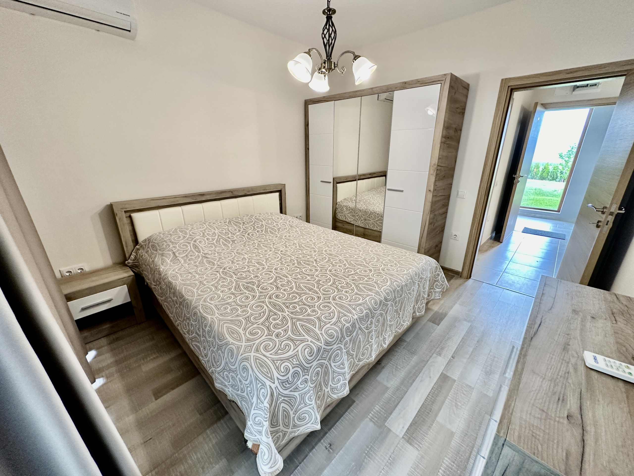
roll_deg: +0.1
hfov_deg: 102.1
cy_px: 238
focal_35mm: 14
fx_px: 256
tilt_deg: -18.5
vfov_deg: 85.7
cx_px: 317
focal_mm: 2.22
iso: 200
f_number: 2.2
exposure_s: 1/100
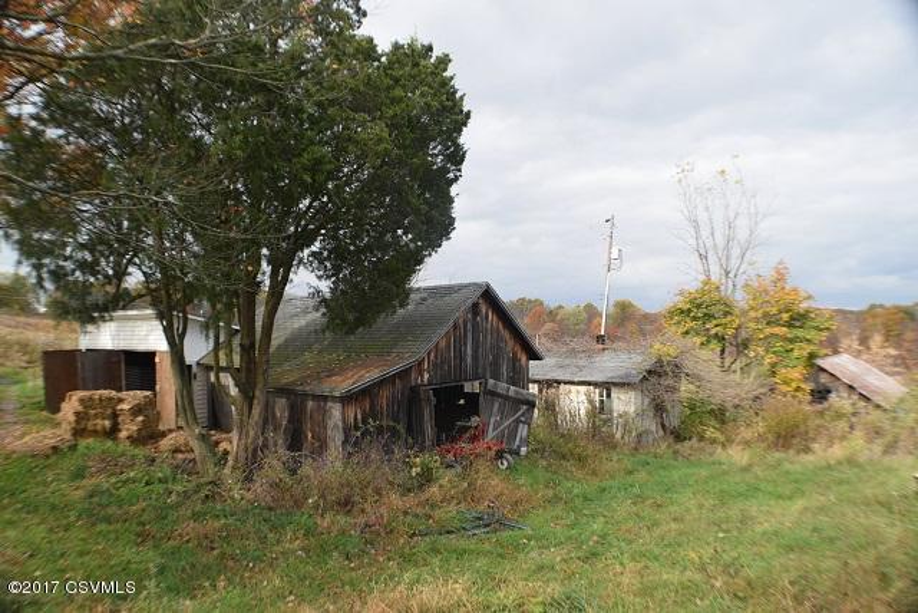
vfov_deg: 43.6
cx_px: 459
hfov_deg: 61.9
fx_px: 765
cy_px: 306
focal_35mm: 30
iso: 100
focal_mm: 20
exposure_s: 1/160
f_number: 6.3
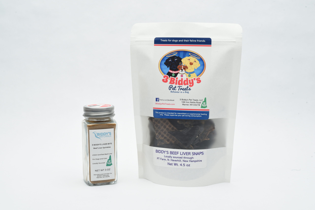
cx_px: 158
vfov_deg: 27.0
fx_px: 438
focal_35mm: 50
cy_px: 105
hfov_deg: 39.6
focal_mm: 50
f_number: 16
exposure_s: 1/60
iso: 800
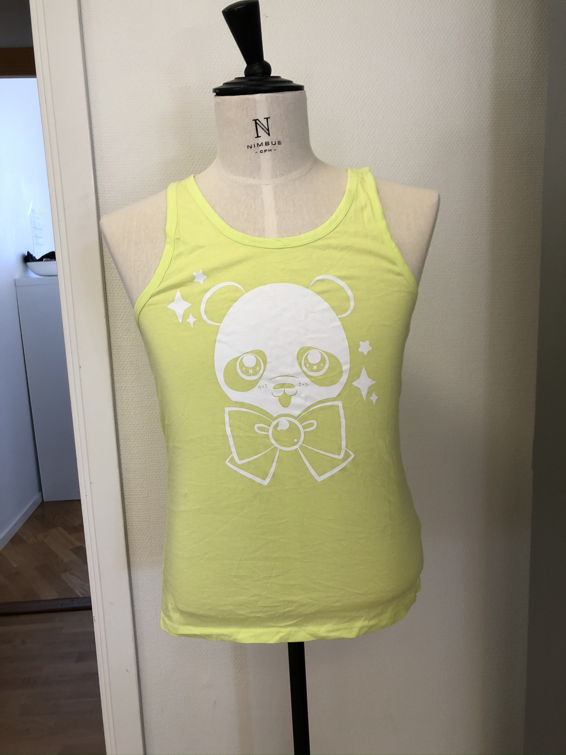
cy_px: 378
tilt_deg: -8.4
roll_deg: +1.7
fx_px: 610
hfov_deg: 49.7
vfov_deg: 63.4
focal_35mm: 28
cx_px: 283
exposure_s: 1/25
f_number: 1.8
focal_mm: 3.99
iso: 32
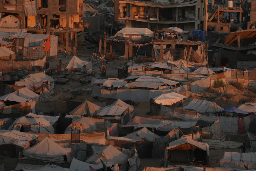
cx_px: 175
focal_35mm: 197
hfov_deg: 10.4
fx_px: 1400
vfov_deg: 7.0
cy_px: 49
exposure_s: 1/1250
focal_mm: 132
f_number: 5
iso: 800
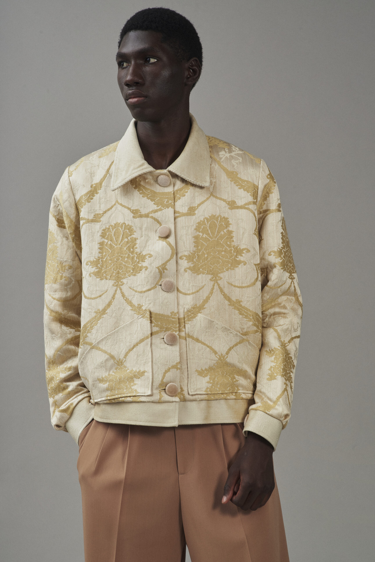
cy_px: 281
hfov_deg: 13.1
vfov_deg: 19.4
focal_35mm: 105
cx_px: 188
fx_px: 1639
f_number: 11
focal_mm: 105
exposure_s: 1/160
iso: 200
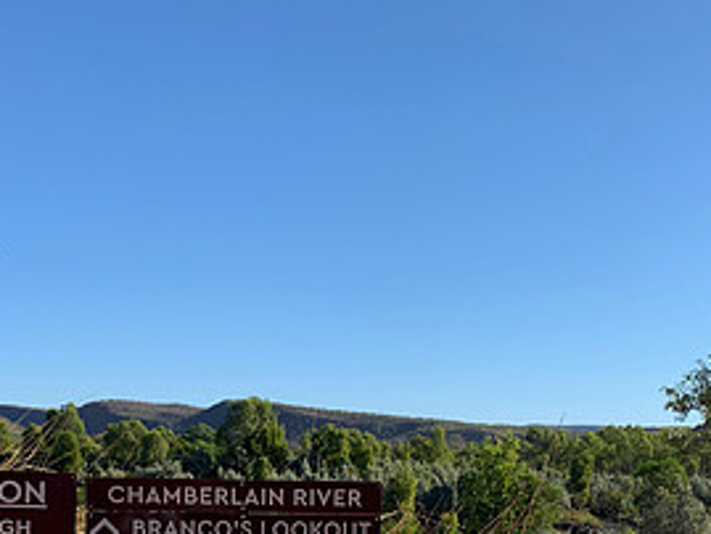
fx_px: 1151
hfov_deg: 34.3
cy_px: 559
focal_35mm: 56
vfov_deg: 24.7
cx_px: 315
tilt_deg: -3.8
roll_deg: -0.5
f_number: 1.8
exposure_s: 1/1880
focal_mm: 4.25
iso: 25
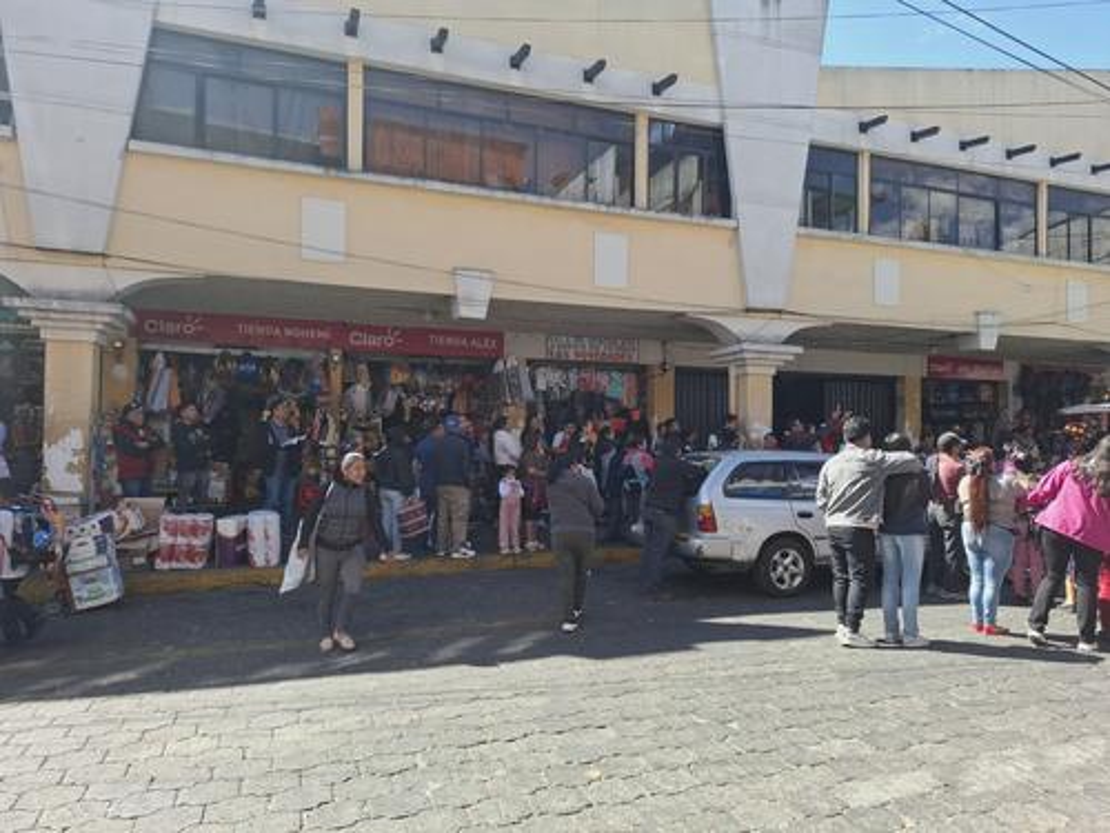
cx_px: 555
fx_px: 738
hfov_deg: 73.9
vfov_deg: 58.9
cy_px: 416
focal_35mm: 23
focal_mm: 5.54
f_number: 1.8
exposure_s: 1/390
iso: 50
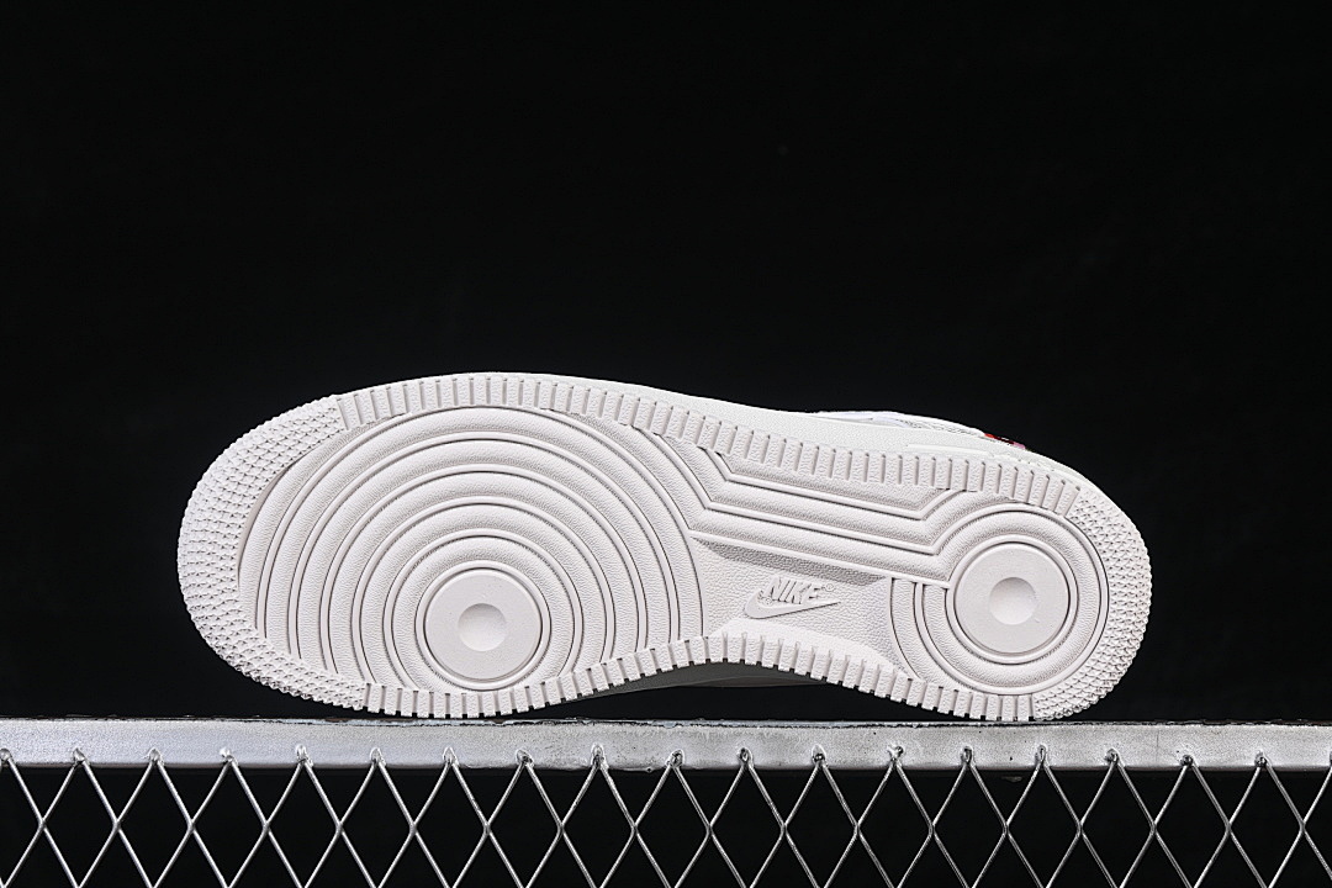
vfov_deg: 18.2
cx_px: 666
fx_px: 2775
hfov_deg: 27.0
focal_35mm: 75
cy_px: 444
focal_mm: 50
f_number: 8
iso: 160
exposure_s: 1/80
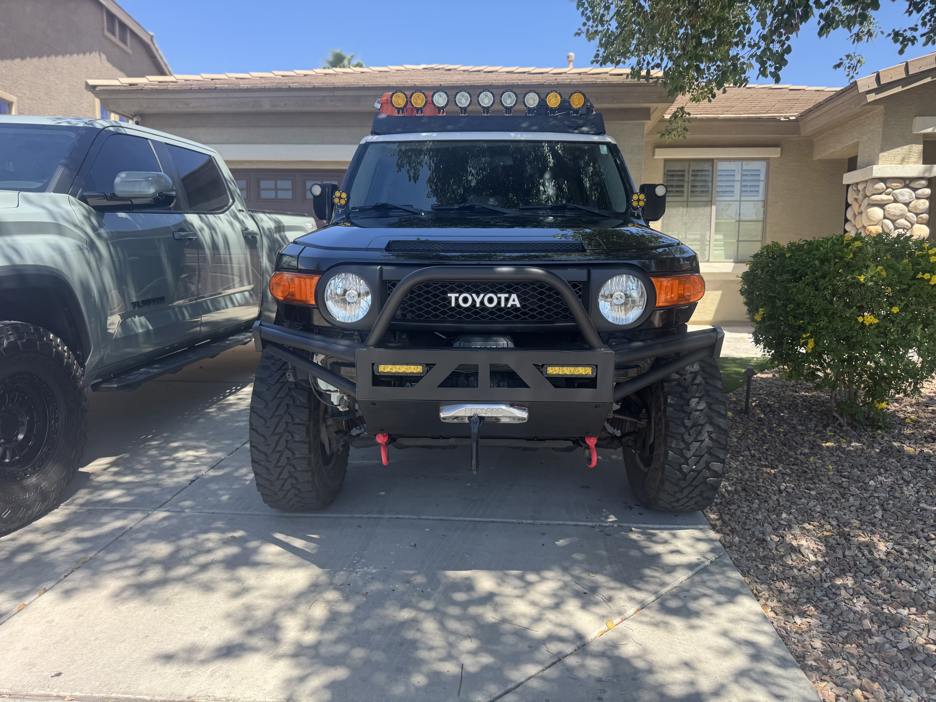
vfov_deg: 56.8
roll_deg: -0.1
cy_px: 351
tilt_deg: -7.4
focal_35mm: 24
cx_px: 468
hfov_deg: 71.6
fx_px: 649
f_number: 1.78
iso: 80
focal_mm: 6.76
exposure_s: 1/1238
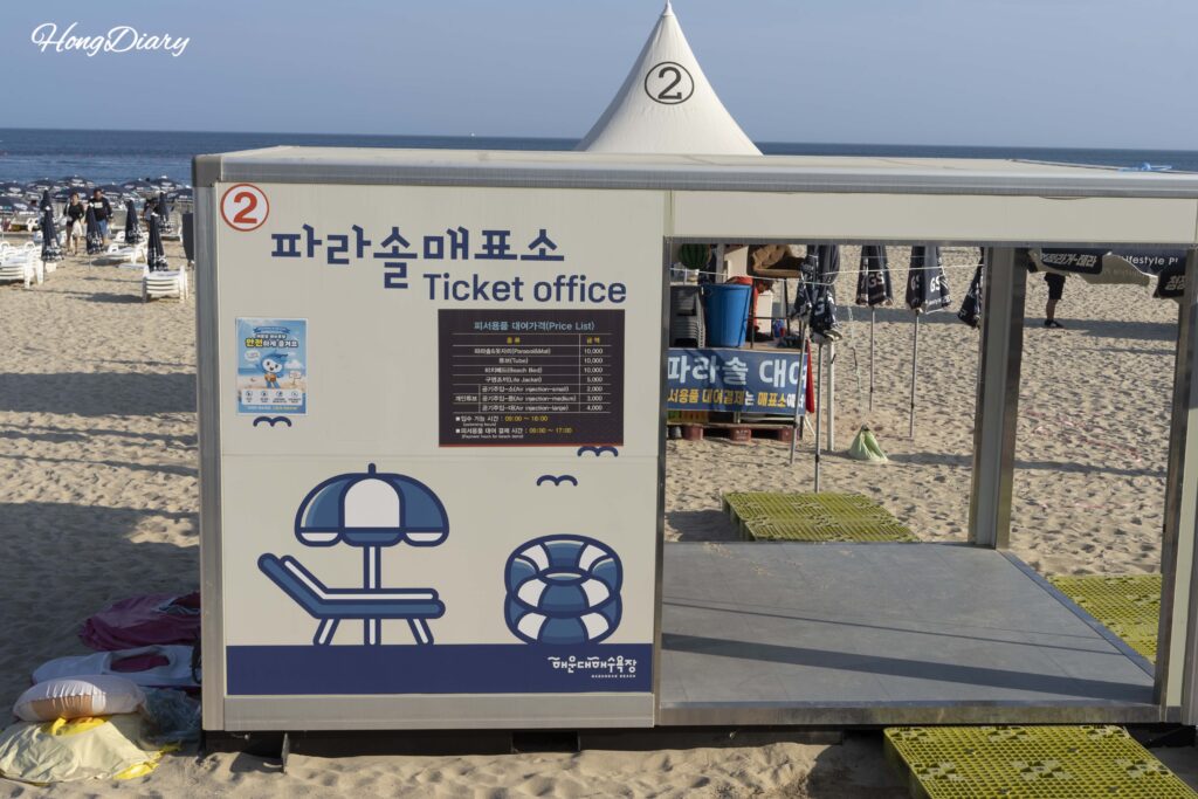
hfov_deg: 39.6
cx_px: 599
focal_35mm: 50
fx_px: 1664
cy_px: 400
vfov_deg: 27.0
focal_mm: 50
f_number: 11
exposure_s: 1/160
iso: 100
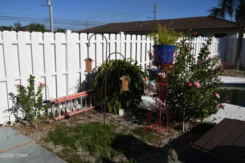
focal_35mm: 34
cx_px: 122
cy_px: 82
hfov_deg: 55.8
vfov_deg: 38.9
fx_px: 231
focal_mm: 34
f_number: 13
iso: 200
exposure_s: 1/640
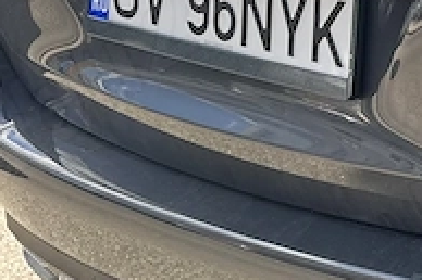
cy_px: 96
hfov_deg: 13.3
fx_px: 1511
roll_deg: +1.5
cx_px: 894
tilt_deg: -22.1
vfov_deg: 10.6
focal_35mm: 129
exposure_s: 1/501
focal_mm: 6.86
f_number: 1.78
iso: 80
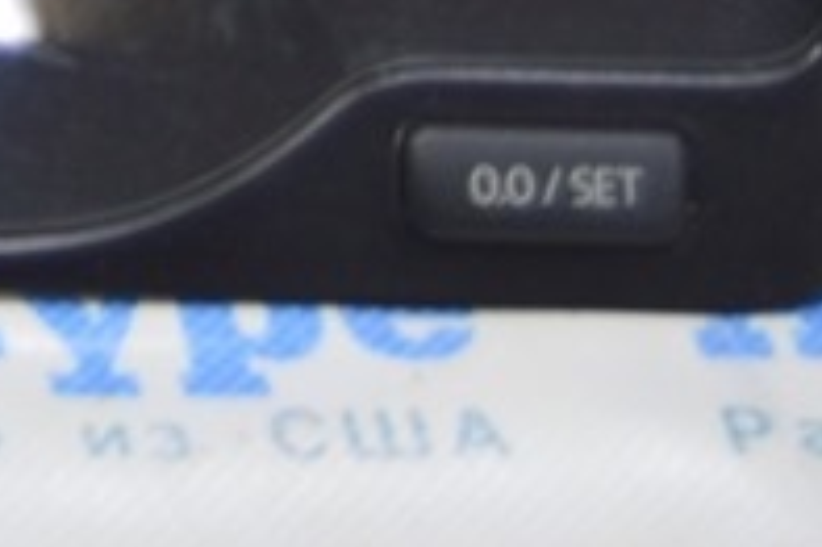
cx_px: -964
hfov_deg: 6.7
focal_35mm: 297
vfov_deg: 4.5
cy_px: -787
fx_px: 6776
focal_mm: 38
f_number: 5.6
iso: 400
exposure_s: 1/20
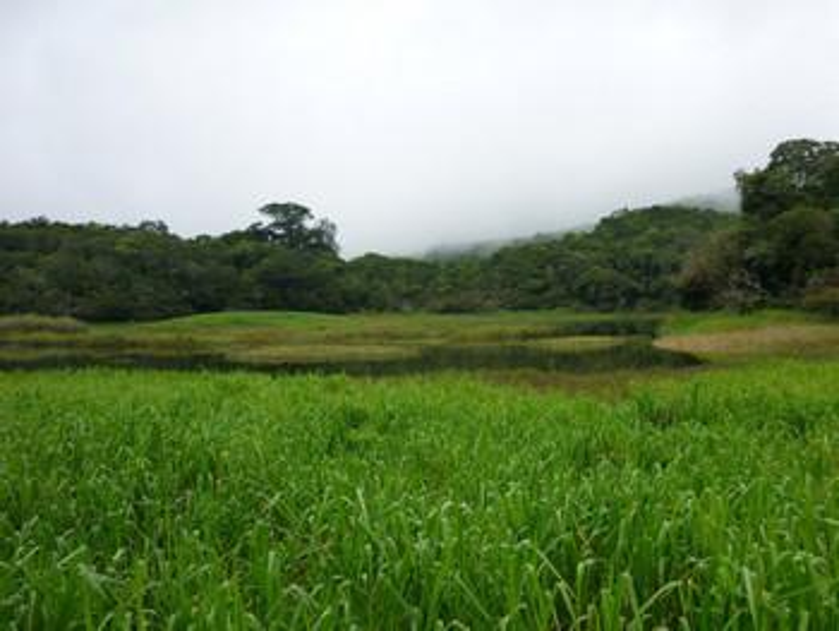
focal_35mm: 33
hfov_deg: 55.3
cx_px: 420
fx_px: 800
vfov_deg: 43.0
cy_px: 316
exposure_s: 1/160
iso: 80
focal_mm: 5.5
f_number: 2.8
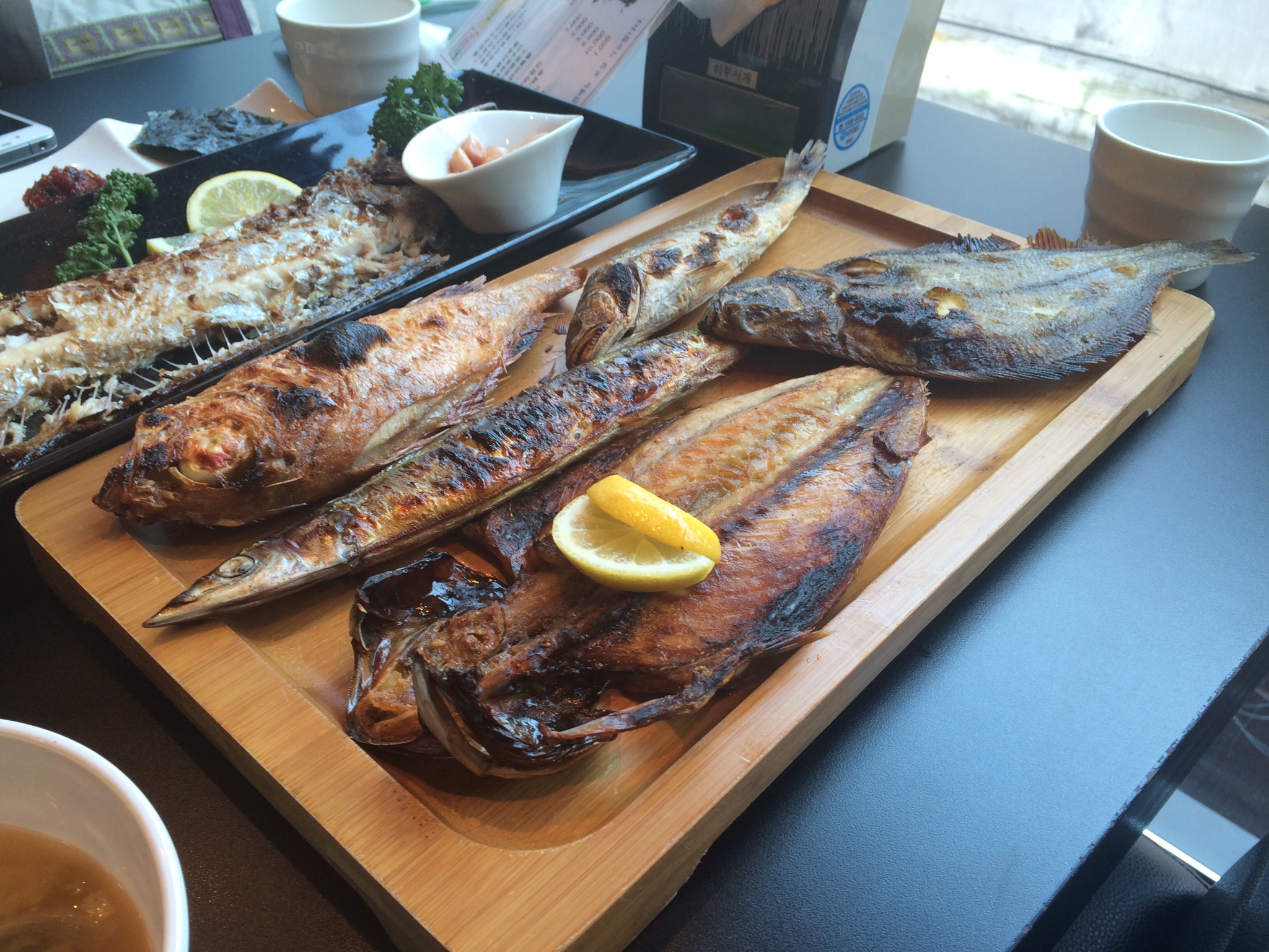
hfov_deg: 61.7
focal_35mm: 29
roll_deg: -0.6
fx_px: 1063
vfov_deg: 48.2
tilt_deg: -40.0
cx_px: 634
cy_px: 476
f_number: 2.2
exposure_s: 1/60
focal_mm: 4.15
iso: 32
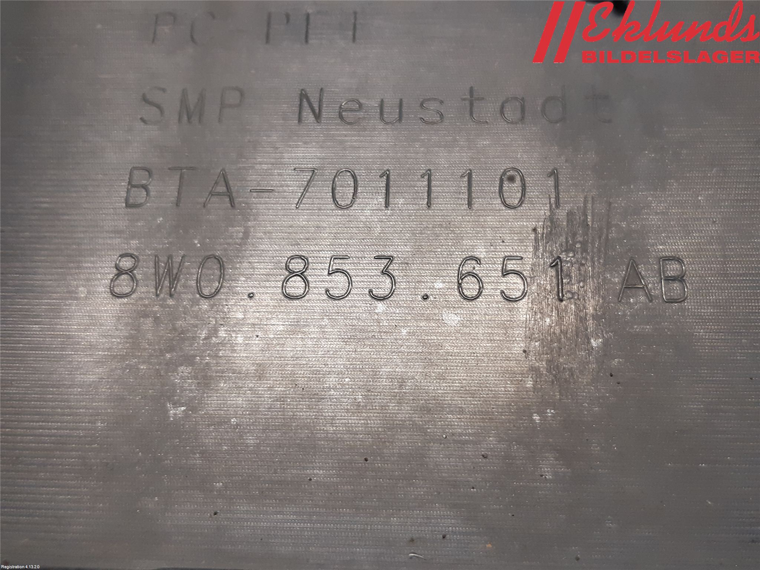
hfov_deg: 67.3
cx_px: 380
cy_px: 285
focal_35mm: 26
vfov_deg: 53.1
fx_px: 571
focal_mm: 3.93
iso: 160
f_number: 1.7
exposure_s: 1/50
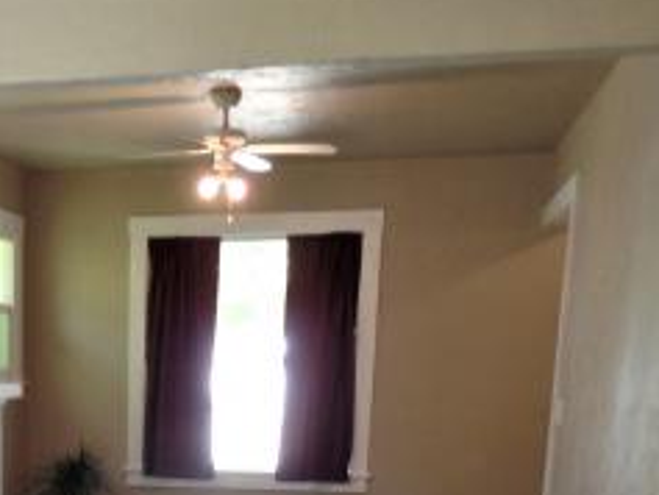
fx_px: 1181
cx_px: 64
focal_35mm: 62
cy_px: 648
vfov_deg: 21.4
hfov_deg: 29.8
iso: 120
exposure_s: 1/30
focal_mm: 4.1
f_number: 2.8
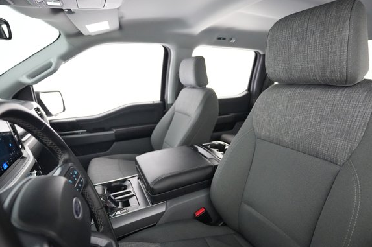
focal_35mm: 19
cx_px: 206
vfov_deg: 64.4
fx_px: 196
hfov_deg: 86.6
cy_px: 132
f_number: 2.8
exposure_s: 1/80
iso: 12800
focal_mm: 17
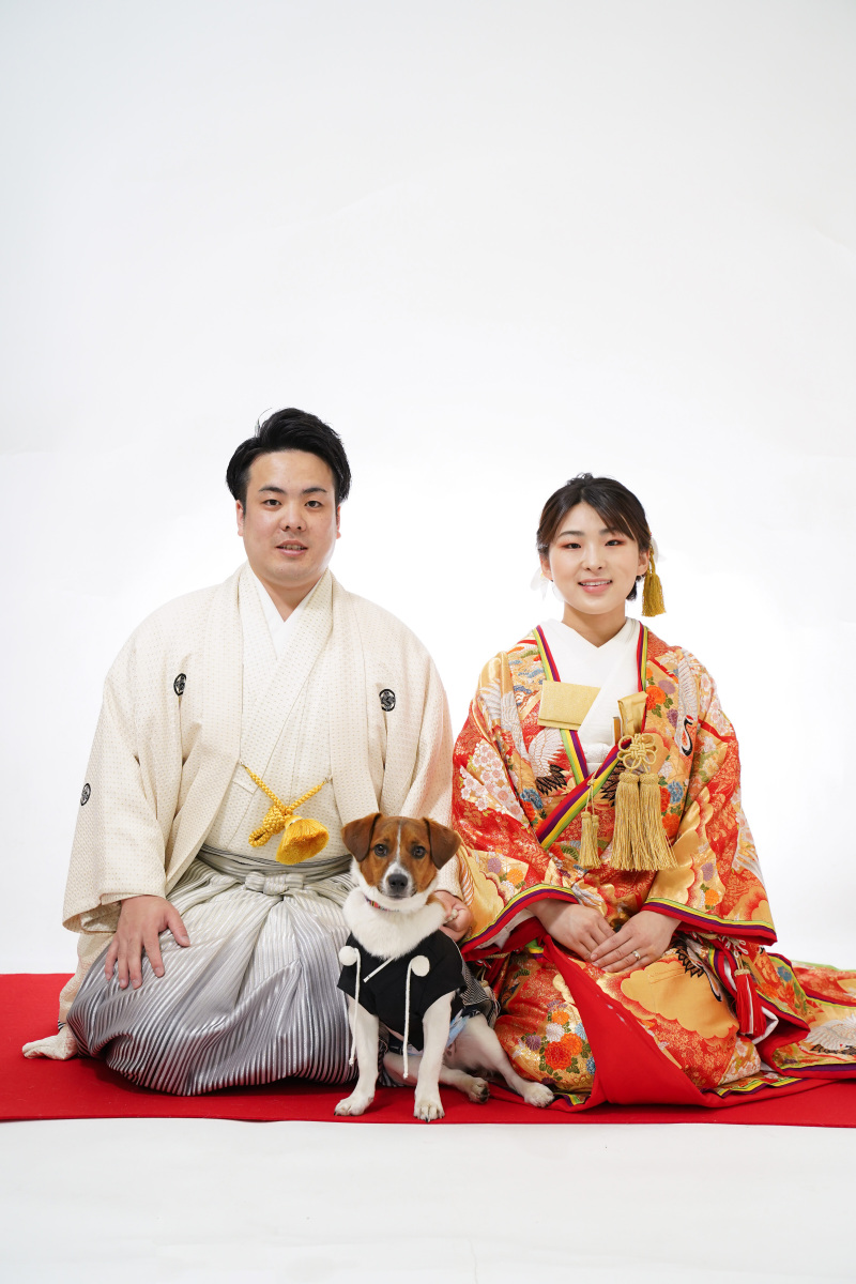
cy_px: 642
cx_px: 428
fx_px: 2033
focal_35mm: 57
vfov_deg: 35.1
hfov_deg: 23.8
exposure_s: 1/125
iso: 1600
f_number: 4.5
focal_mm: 57
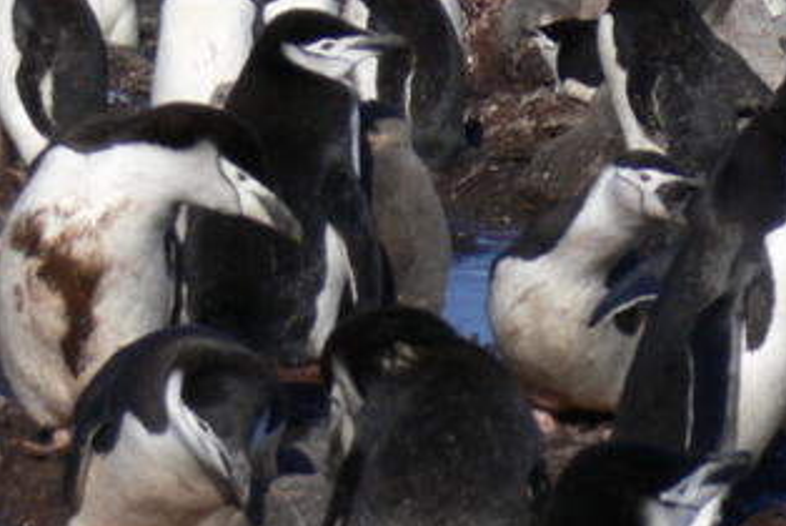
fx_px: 6884
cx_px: 758
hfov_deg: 6.5
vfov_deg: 4.4
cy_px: 286
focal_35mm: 315
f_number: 5.6
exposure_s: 1/500
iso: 80
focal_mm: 20
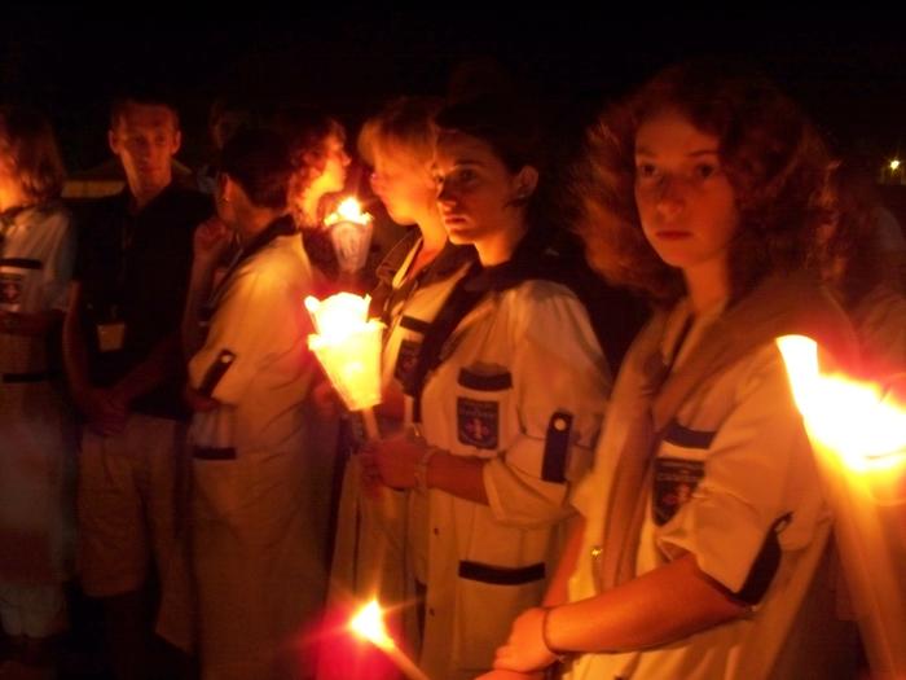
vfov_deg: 31.5
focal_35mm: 46
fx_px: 1204
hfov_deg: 41.2
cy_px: 340
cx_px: 453
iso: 400
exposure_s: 1/2
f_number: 4
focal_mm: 9.8
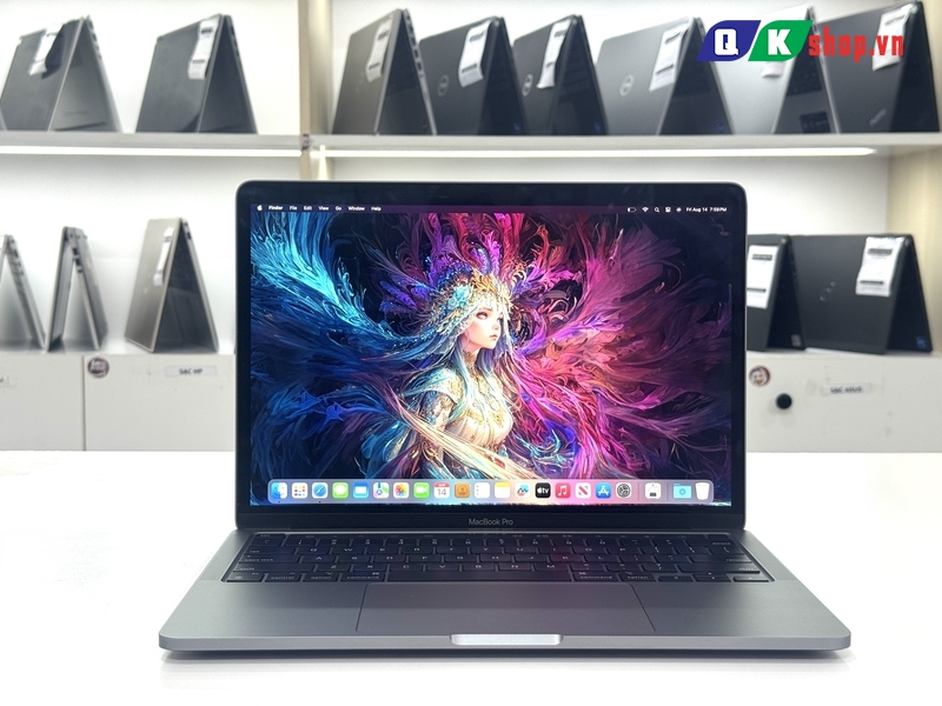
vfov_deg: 30.3
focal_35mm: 48
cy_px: 353
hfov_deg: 39.7
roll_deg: +0.6
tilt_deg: -5.9
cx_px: 471
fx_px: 1306
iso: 64
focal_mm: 6.76
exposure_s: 1/100
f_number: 1.78
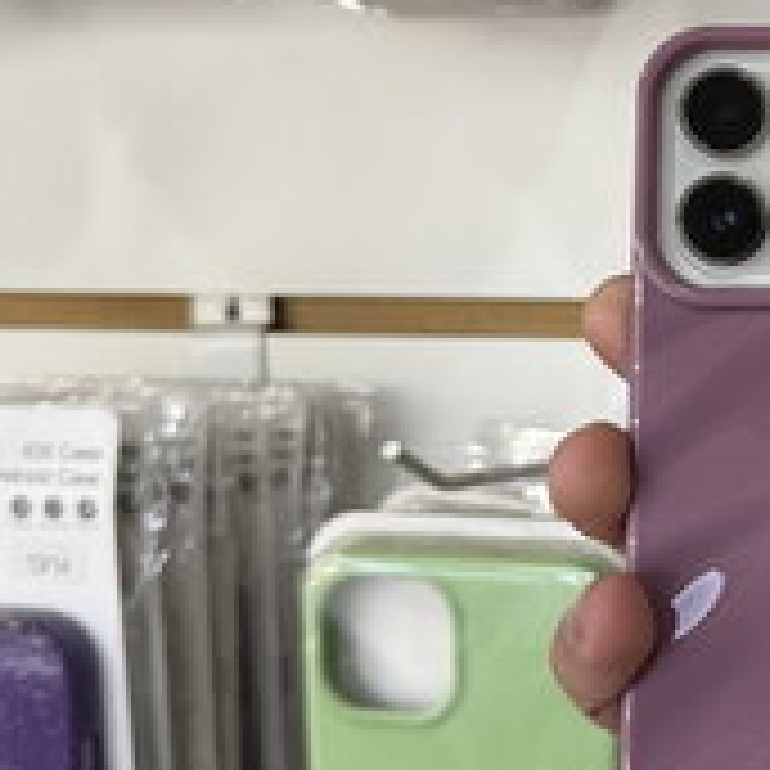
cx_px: 856
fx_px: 1661
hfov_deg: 24.3
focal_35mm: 66
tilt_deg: -3.2
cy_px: 236
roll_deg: +1.2
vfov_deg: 25.9
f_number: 1.78
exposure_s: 1/100
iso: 100
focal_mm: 6.76
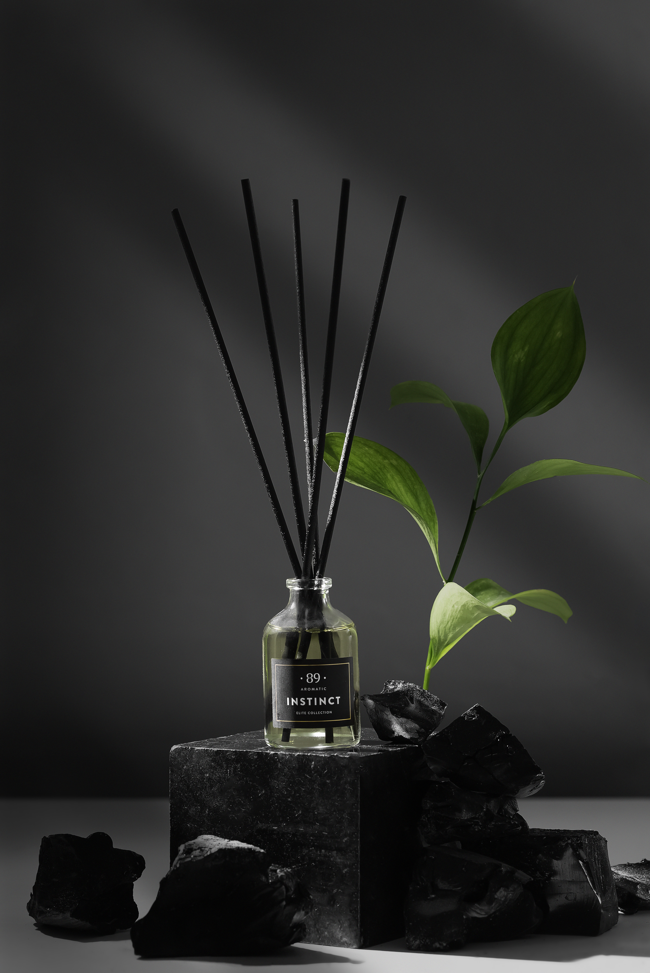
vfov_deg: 22.6
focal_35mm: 90
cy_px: 486
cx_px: 325
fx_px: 2435
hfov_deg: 15.2
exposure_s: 1/8
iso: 200
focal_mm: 90
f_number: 8
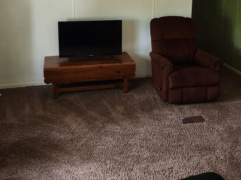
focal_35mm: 43
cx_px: 117
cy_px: 20
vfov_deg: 32.1
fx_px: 299
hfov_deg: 43.9
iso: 500
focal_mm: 5.4
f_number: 1.8
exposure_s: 1/120
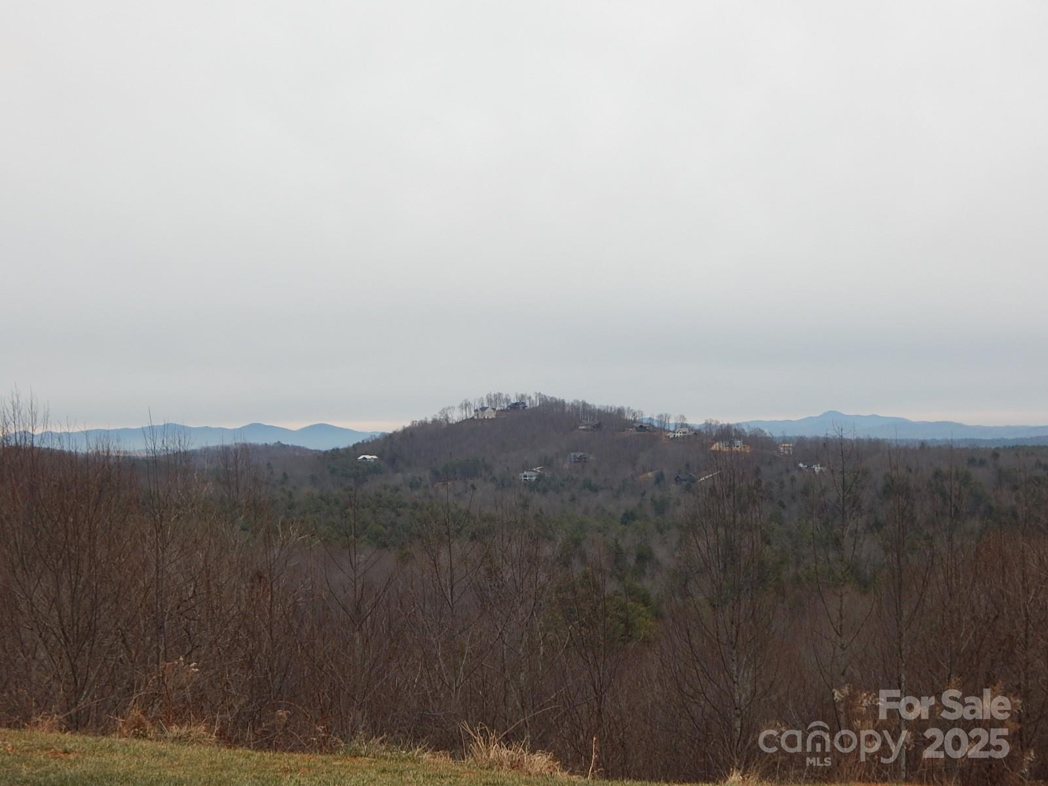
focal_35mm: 61
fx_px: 1847
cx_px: 524
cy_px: 393
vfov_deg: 24.0
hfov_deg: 31.7
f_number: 4
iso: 125
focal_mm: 10.9
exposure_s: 1/200
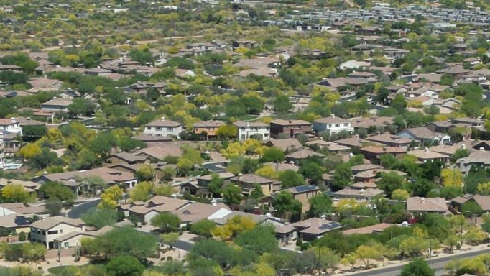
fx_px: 1495
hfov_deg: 18.4
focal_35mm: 115
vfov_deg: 9.8
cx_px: 415
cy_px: 567
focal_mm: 6.72
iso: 120
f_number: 1.7
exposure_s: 1/4000
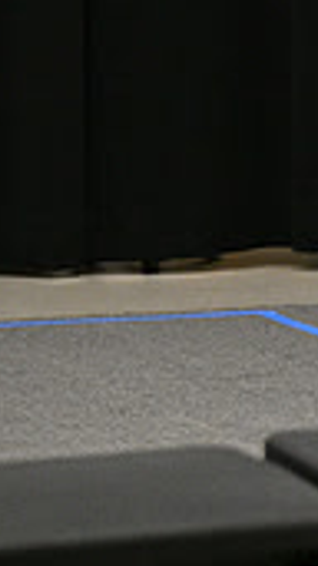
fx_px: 6125
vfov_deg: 5.3
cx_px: 855
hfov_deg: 2.9
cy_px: 51
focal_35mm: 408
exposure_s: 1/1000
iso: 6400
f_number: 3.2
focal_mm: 115
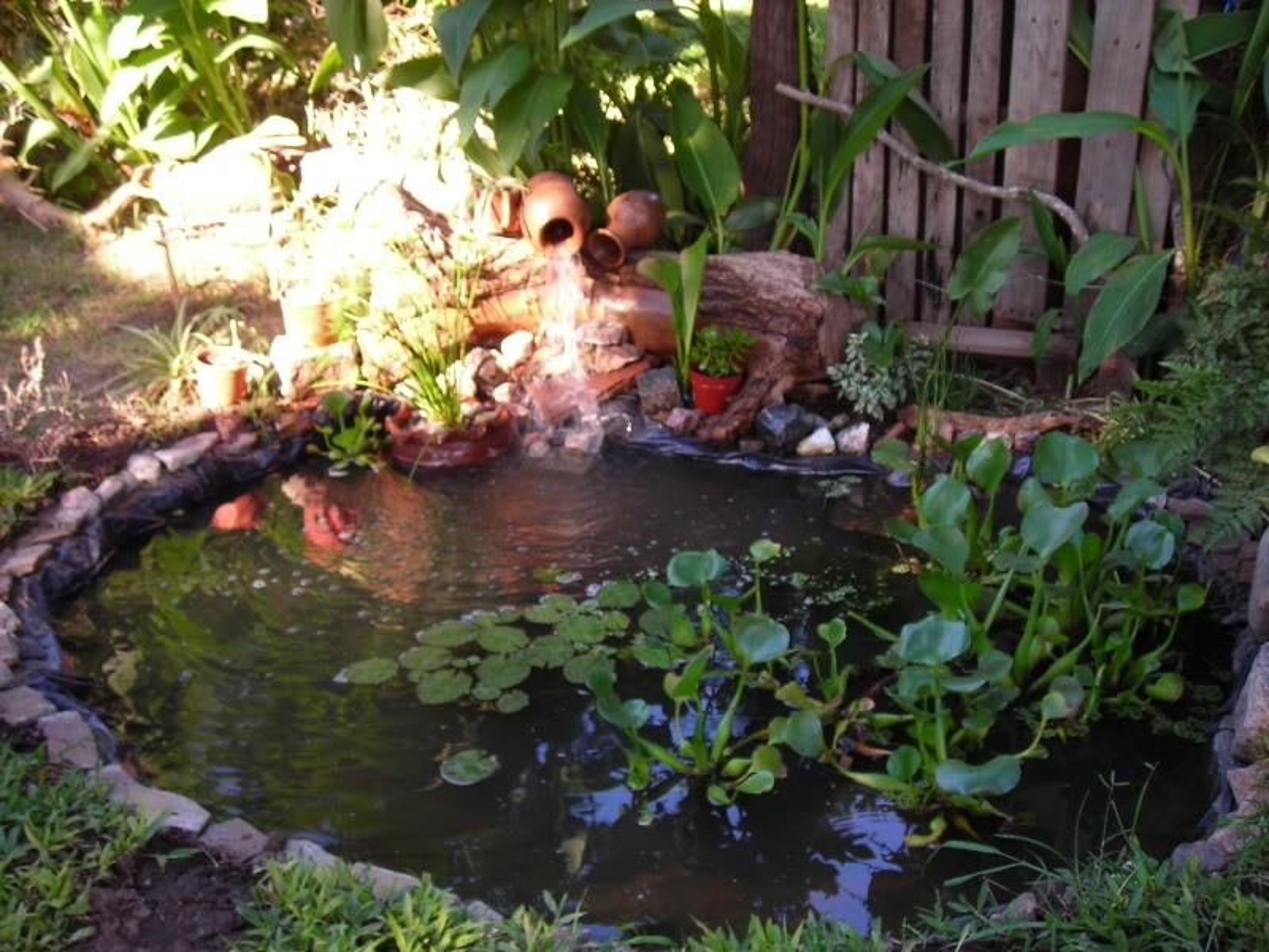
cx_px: 634
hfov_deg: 49.0
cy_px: 476
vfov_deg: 37.7
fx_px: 1393
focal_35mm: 38
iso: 50
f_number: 3.2
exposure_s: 1/40.5
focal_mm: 6.3
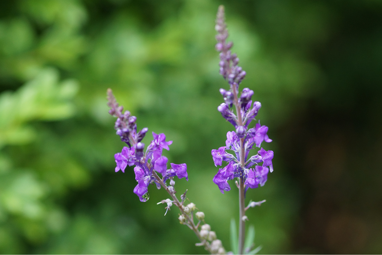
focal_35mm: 150
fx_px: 1592
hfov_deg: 13.7
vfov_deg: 9.1
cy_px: 128
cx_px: 191
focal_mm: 100
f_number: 4
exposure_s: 1/160
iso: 640
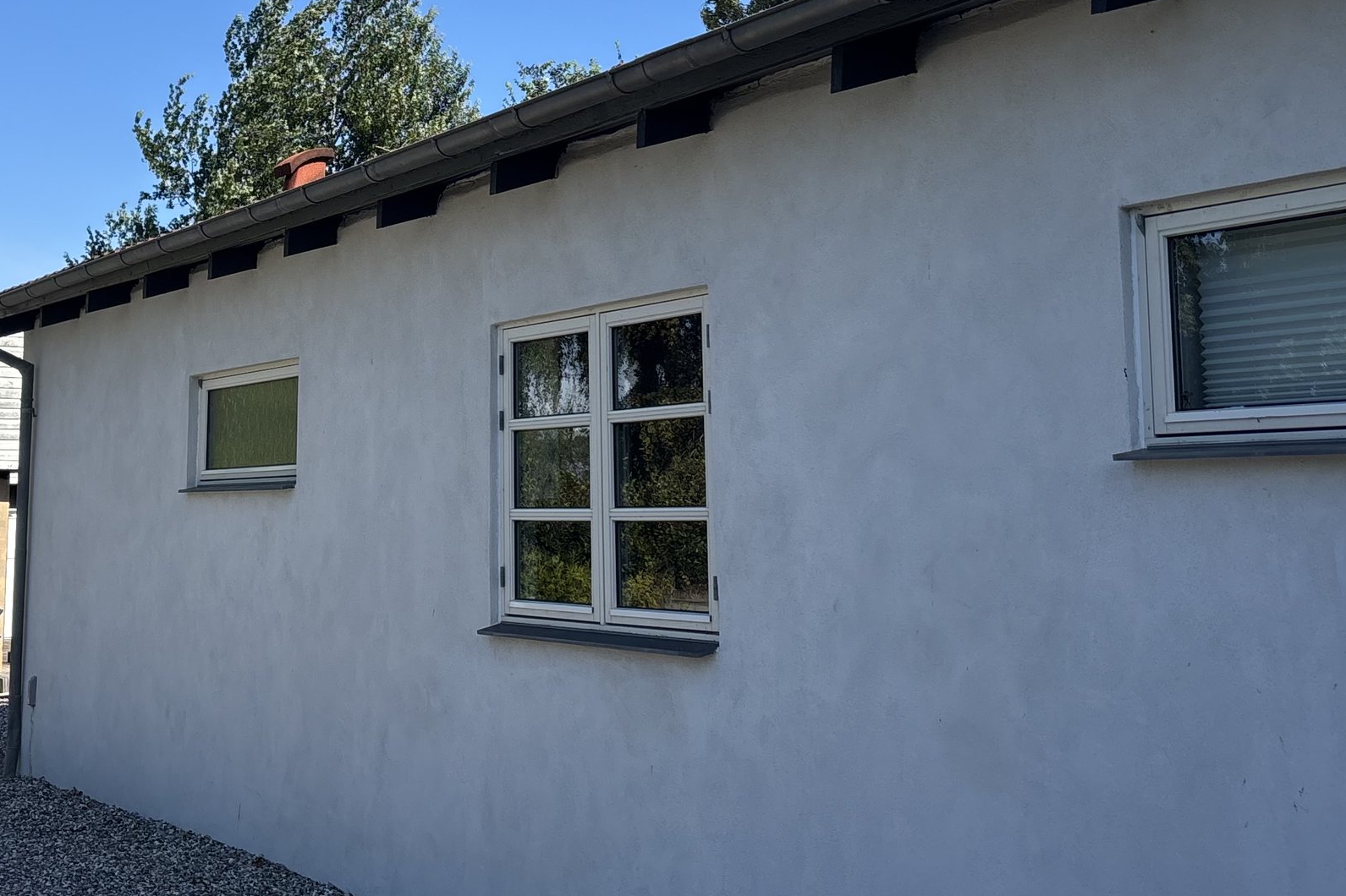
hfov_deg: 38.4
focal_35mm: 51
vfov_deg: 26.2
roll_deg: -0.3
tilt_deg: +7.0
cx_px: 434
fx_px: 1906
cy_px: 264
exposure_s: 1/2571
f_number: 1.6
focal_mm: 5.96
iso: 50
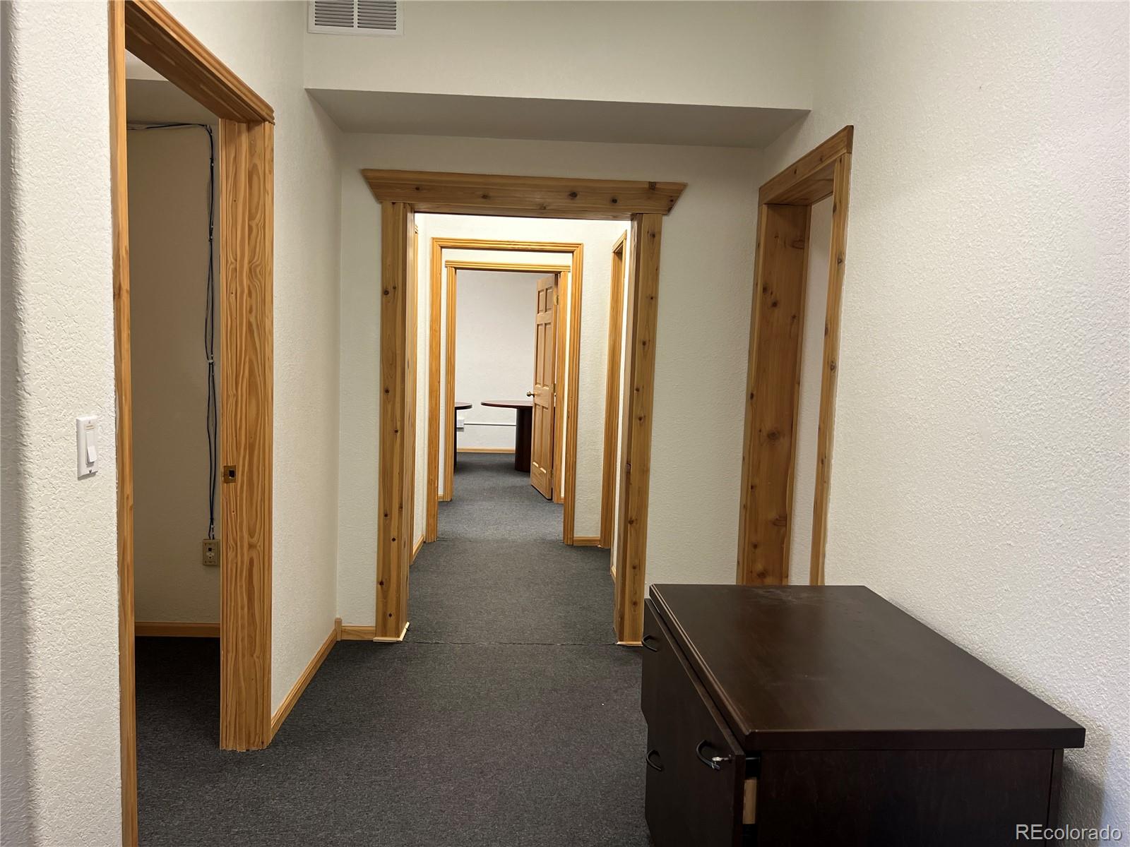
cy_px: 424
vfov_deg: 53.1
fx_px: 849
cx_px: 565
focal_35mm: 26
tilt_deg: -4.6
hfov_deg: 67.3
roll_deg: -1.4
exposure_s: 1/120
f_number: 1.5
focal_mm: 5.7
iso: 125
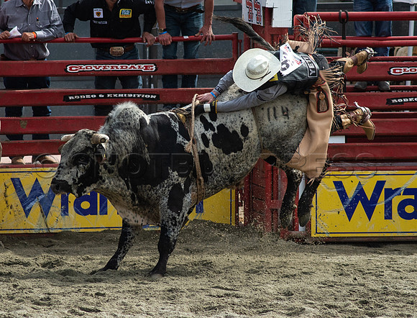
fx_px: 8206
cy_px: 177
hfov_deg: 2.9
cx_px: 183
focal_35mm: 677
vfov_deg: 2.2
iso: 1000
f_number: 4
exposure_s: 1/8000
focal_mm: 300
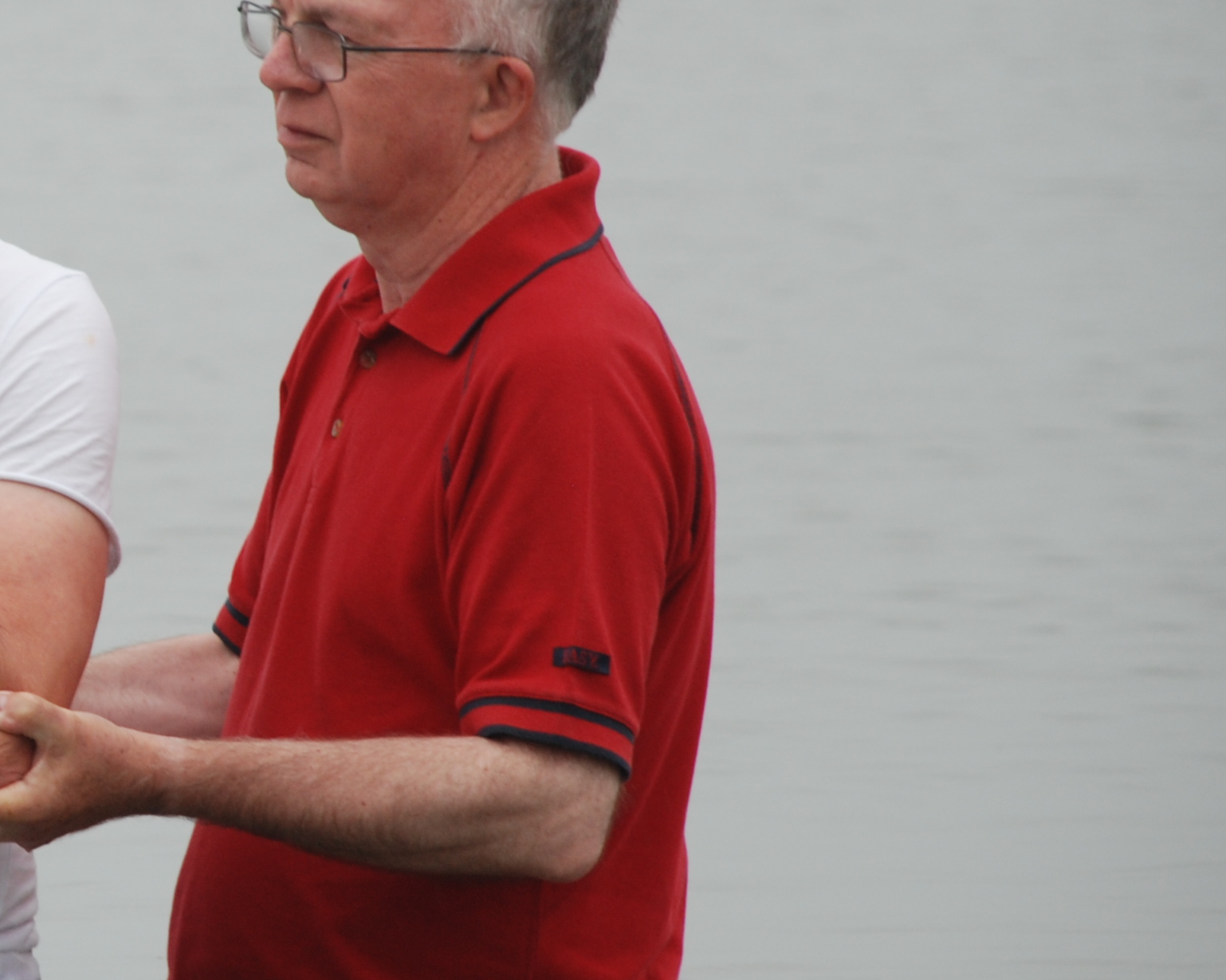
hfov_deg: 4.0
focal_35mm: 479
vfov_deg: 3.2
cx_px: -219
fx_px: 17385
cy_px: 433
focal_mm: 135
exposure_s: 1/160
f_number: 5.6
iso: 200
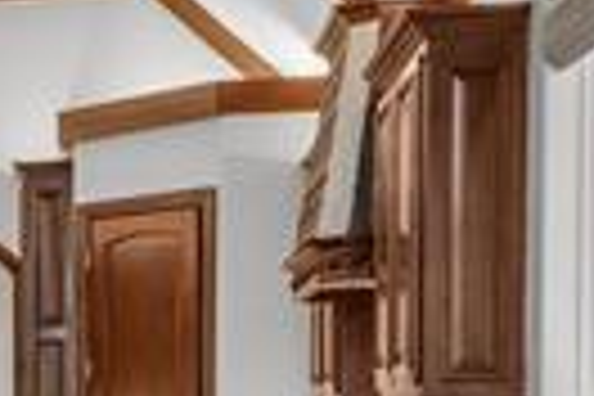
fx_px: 1914
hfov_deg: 15.0
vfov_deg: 11.6
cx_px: -513
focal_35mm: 116
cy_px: 428
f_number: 10
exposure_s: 1/3
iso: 200
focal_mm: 10
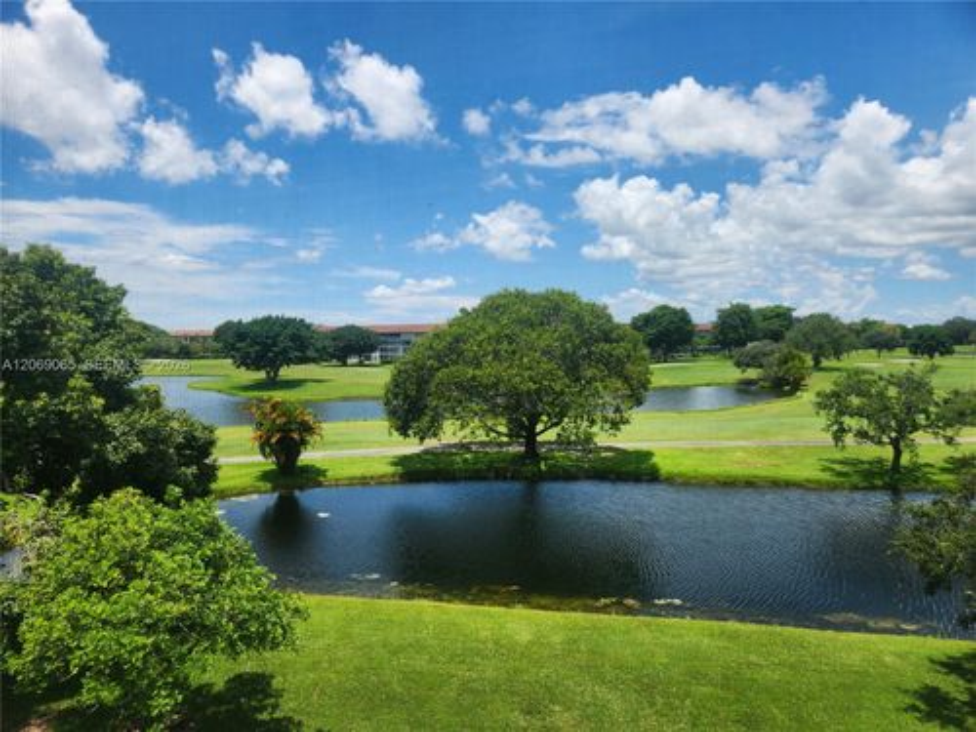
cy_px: 366
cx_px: 488
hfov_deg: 73.9
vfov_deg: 58.9
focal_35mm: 23
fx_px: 648
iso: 20
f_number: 1.8
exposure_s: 1/1250
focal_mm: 5.4
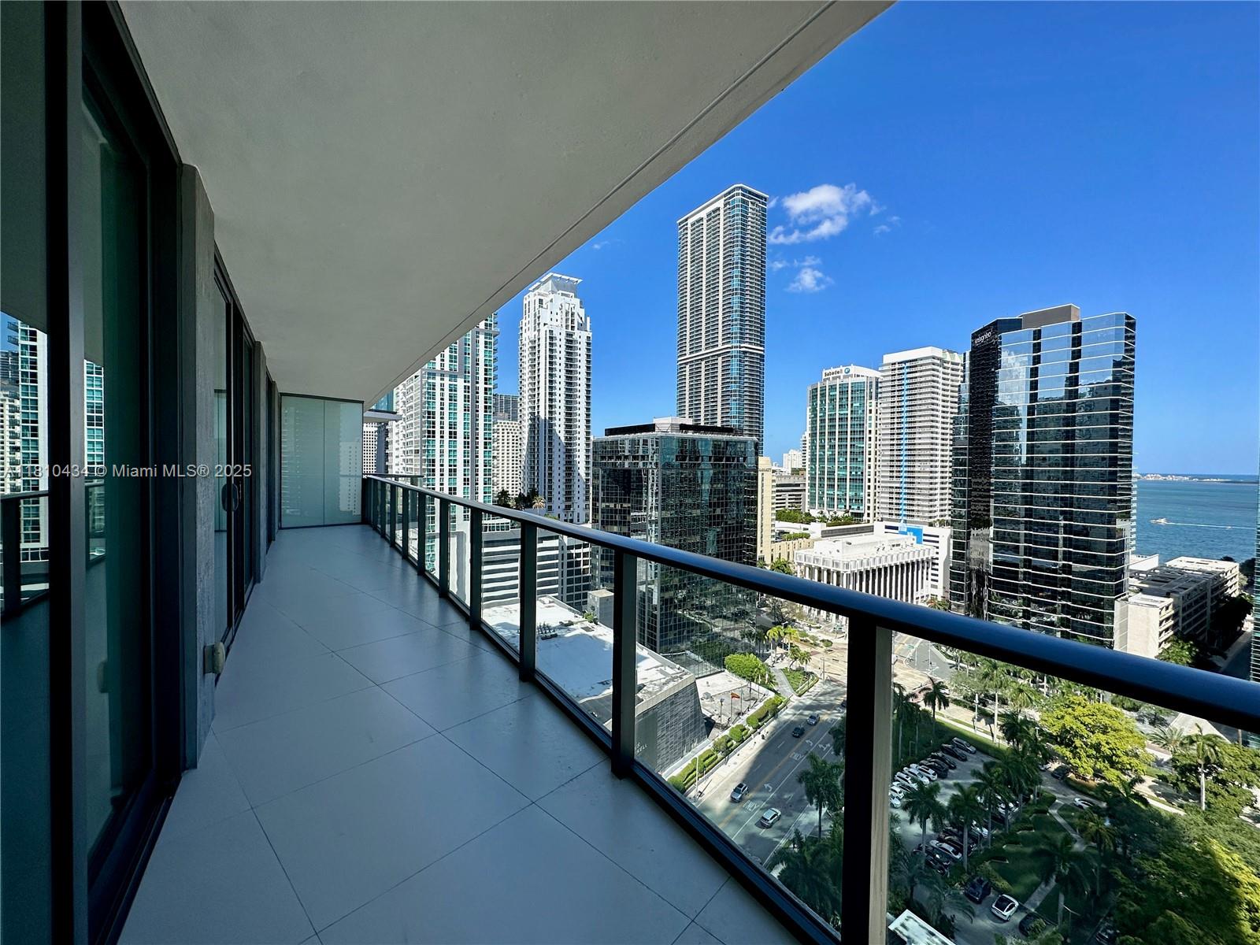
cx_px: 630
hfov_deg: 102.1
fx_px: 510
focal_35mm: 14
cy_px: 472
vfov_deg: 85.7
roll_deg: -0.7
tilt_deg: -1.2
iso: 50
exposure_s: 1/2353
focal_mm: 2.22
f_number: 2.2
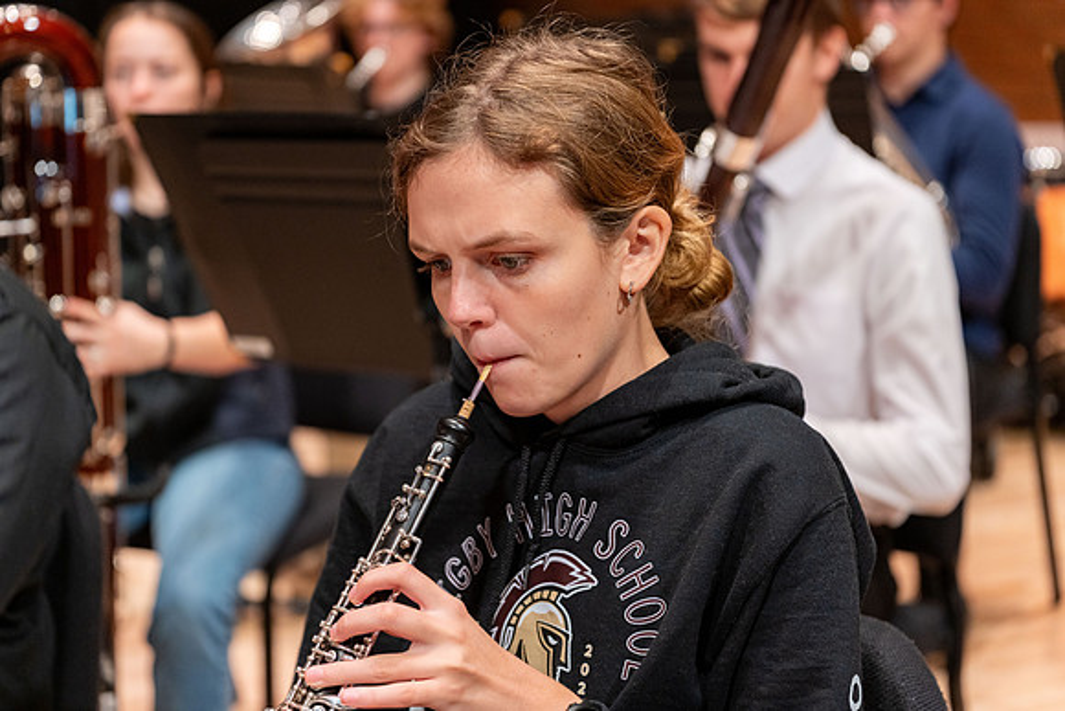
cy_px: 356
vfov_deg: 19.5
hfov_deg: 28.8
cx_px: 532
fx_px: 2071
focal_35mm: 70
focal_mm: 70
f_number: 2.8
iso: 640
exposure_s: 1/320
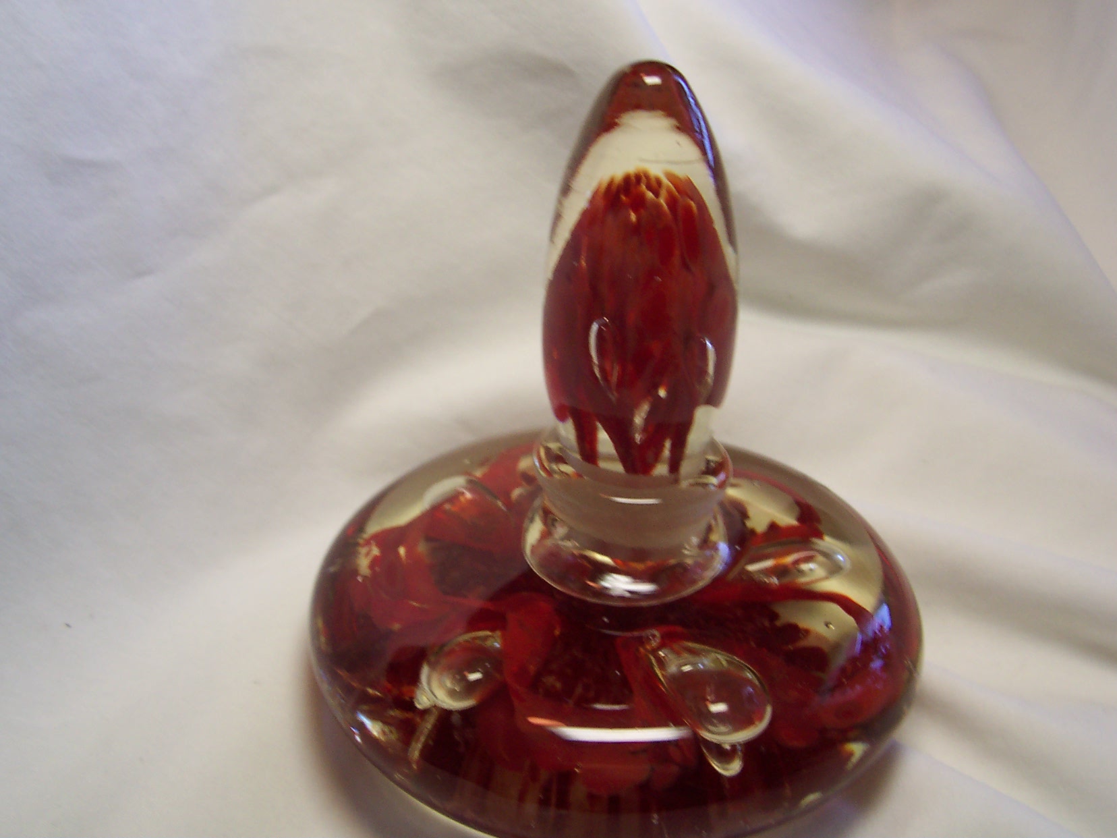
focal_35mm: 37
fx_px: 1194
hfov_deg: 50.1
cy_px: 419
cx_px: 558
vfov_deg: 38.7
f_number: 2.8
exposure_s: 1/60
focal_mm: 5.6
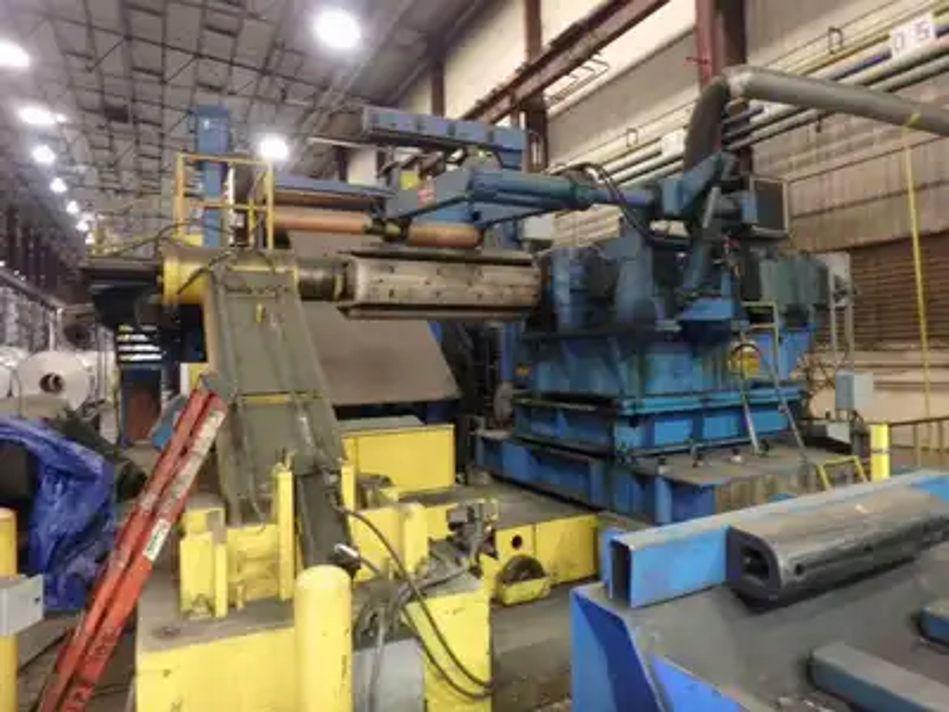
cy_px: 356
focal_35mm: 23
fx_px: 631
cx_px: 474
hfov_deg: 73.9
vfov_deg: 58.9
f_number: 3.8
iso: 800
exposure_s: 1/8
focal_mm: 4
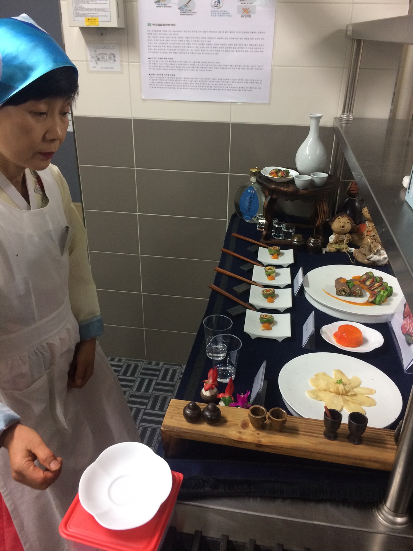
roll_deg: -0.1
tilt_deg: -28.3
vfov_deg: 61.7
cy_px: 276
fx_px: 461
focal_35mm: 29
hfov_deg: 48.2
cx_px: 206
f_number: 2.2
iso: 125
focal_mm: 4.15
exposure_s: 1/30
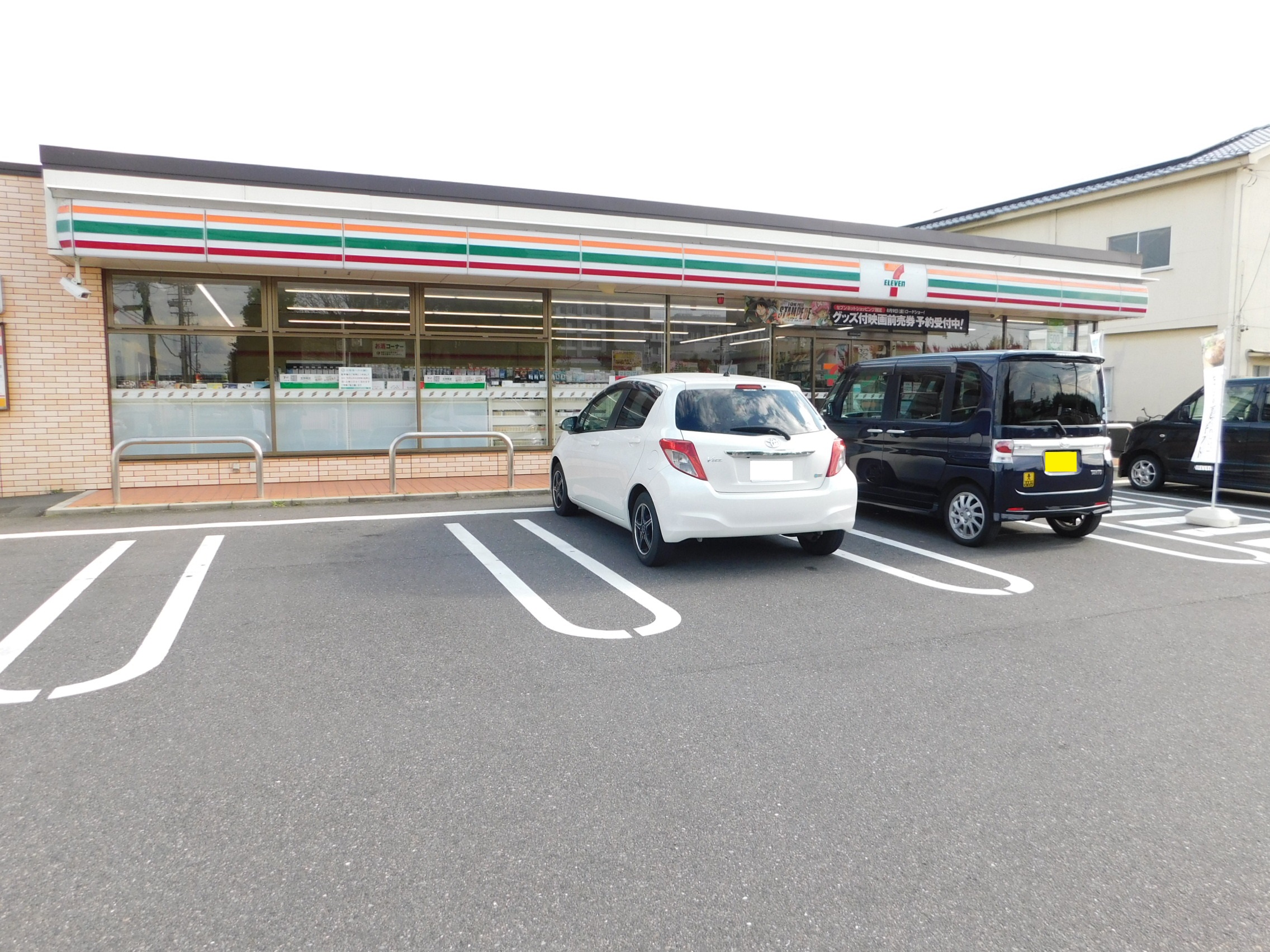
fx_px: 844
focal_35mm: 23
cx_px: 635
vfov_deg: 58.9
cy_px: 476
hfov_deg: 73.9
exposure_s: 1/400
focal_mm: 4
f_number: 3
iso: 125
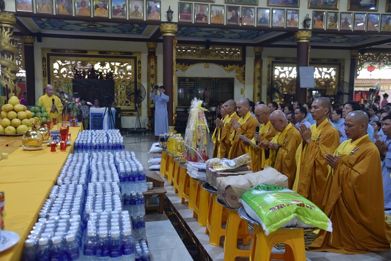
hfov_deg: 55.8
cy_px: 130
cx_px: 196
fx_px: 369
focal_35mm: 34
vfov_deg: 38.9
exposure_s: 1/60
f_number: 4
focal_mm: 34
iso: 800
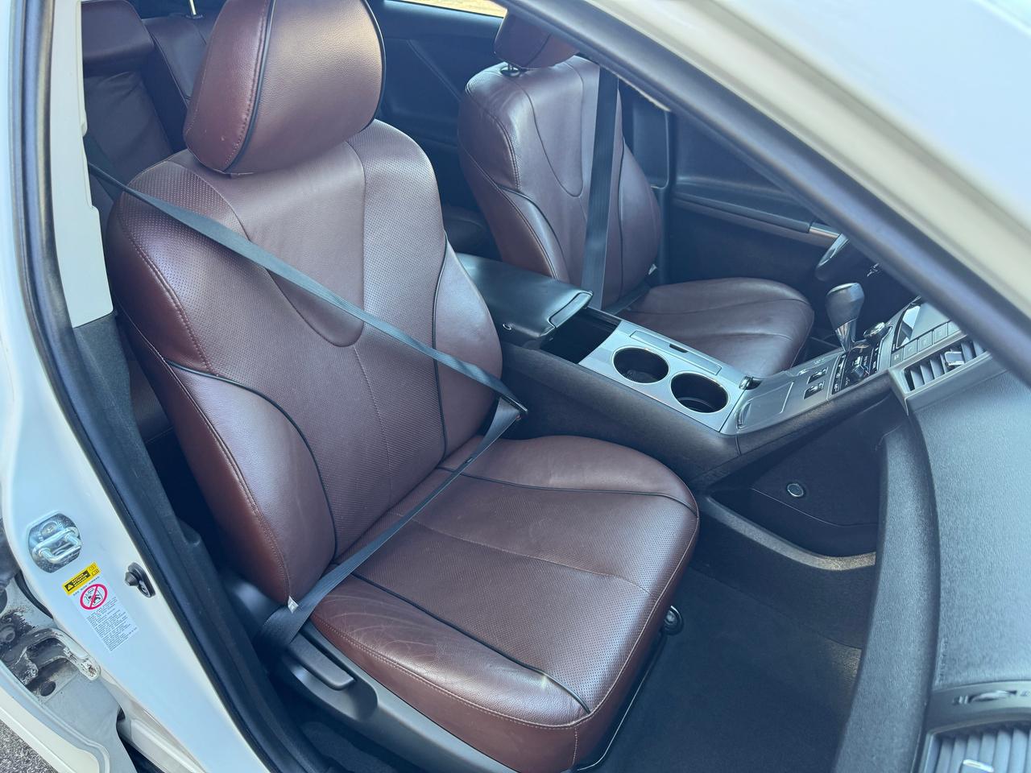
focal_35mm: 24
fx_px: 715
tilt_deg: -37.9
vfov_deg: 56.8
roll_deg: -0.8
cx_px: 516
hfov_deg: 71.6
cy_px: 386
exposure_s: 1/121
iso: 160
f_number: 1.78
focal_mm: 6.76
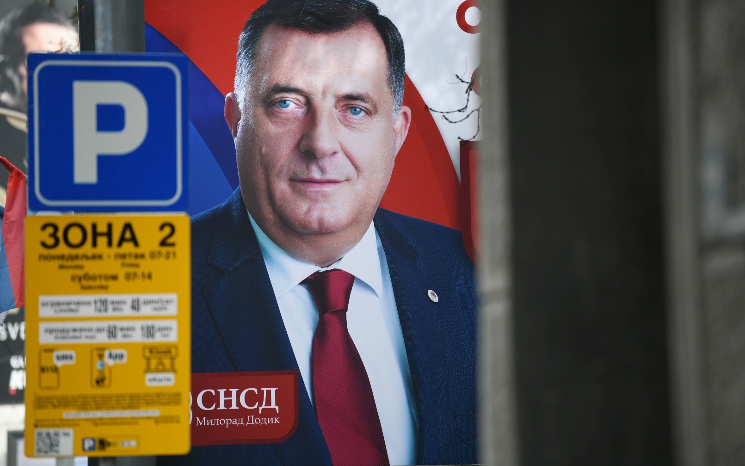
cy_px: 228
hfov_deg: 10.2
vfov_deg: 6.4
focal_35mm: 205
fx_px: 4162
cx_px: 372
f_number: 2.8
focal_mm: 200
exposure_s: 1/4000
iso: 800
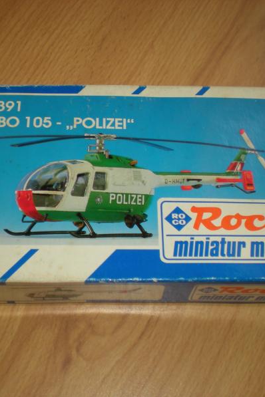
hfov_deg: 25.5
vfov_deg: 37.5
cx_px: 106
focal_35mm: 53
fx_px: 585
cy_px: 199
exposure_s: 1/33.2
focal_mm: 6.3
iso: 64
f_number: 3.1
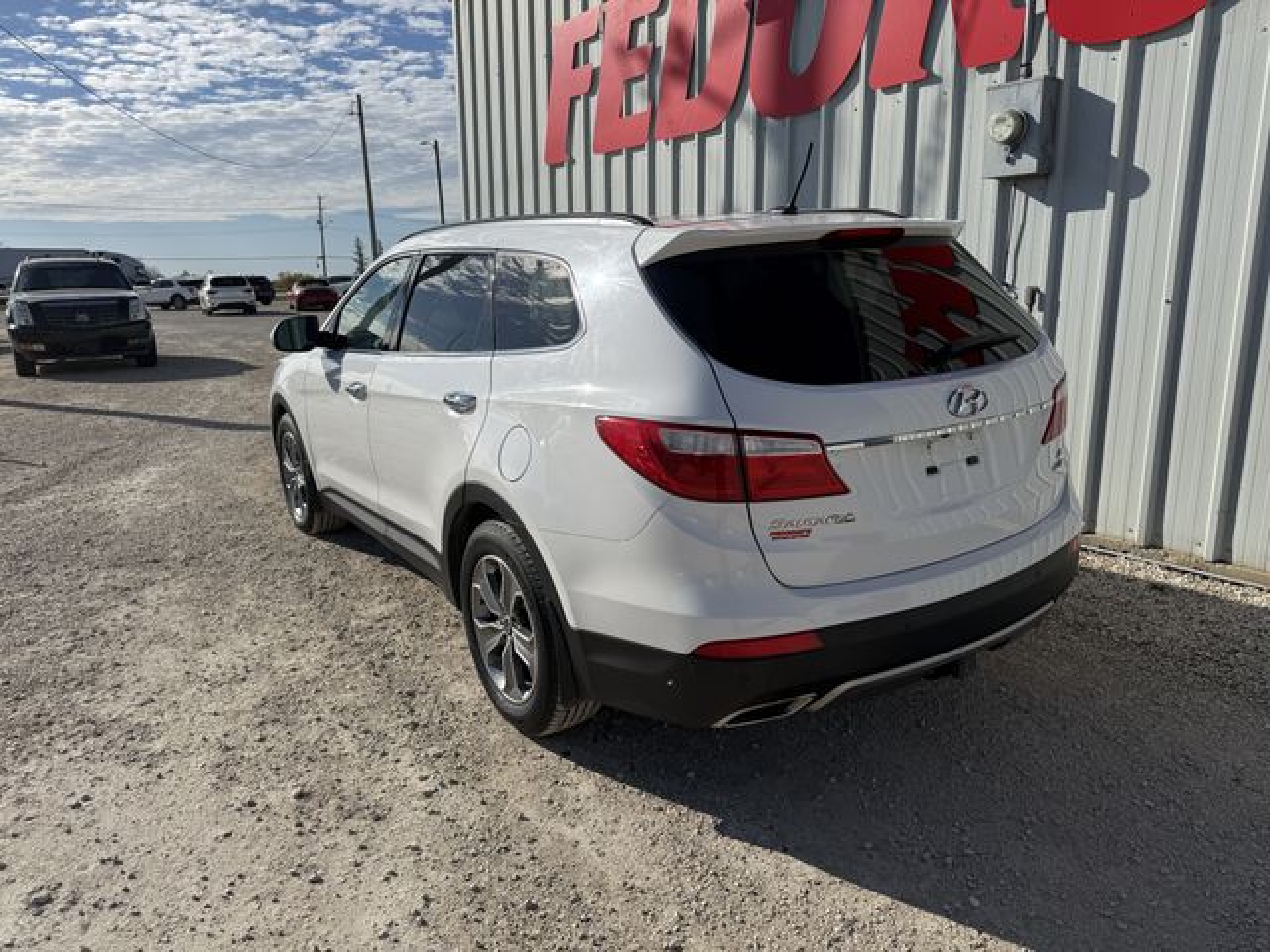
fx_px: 881
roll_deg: +0.4
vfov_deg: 56.8
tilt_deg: -12.6
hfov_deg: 71.6
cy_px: 476
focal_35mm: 24
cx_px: 635
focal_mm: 6.76
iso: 80
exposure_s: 1/9091
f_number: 1.78
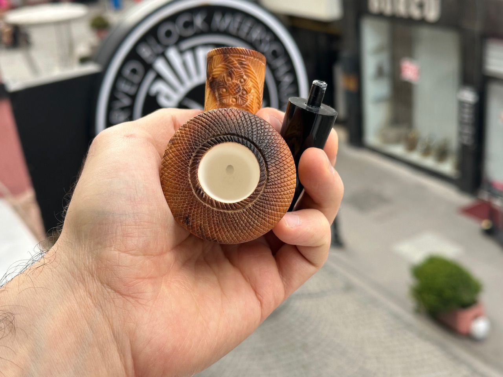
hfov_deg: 39.7
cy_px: 188
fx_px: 697
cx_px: 252
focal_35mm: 48
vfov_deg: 30.3
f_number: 1.78
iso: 64
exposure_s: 1/491
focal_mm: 6.86
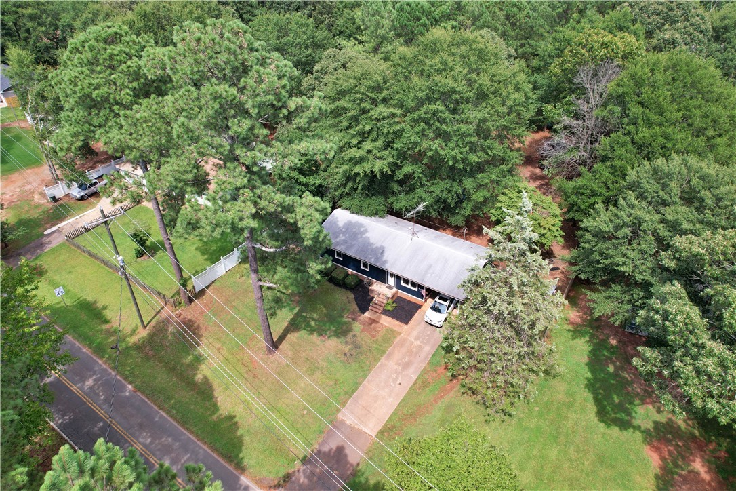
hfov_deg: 78.6
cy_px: 246
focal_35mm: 22
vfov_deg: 57.2
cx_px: 368
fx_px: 450
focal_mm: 8.38
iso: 100
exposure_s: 1/60
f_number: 2.8
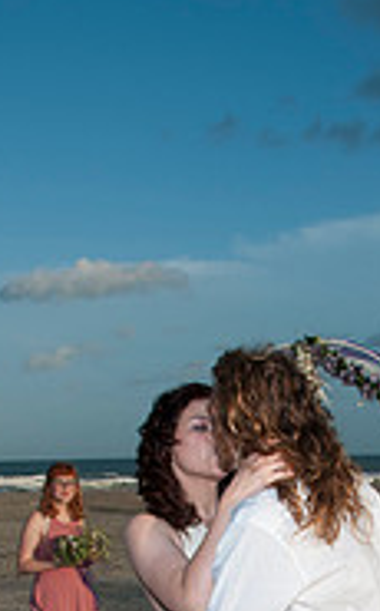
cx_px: 286
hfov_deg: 19.2
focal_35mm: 67
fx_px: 1115
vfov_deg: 28.2
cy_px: 654
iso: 100
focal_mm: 18
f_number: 10
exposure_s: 1/250
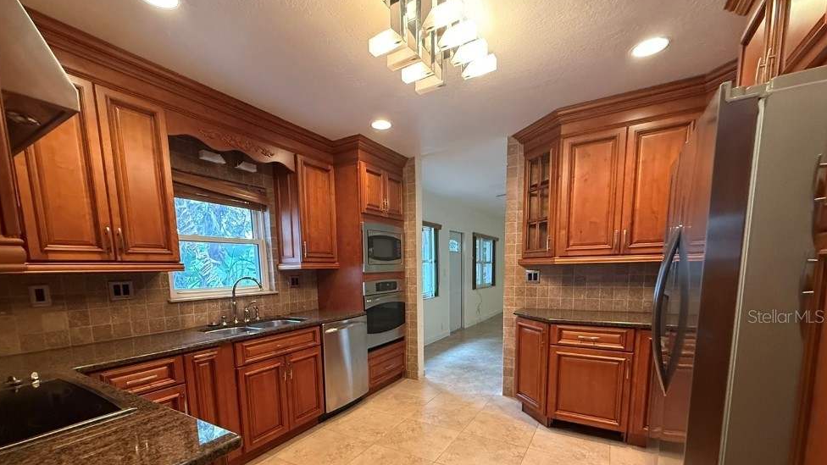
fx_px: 351
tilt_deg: -7.6
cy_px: 316
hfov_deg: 99.3
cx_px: 394
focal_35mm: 16
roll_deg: +0.7
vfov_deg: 65.0
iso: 640
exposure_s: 1/60
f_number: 2.2
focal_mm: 2.22
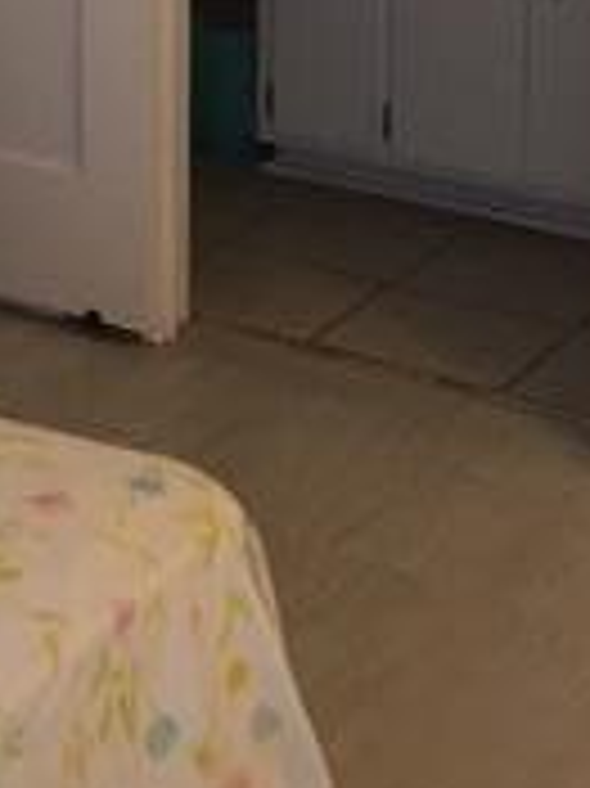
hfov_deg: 13.2
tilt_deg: -5.5
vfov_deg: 17.1
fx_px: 2412
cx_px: -302
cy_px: -338
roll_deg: +1.1
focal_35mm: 106
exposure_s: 1/15
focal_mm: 4.15
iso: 80
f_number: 2.2
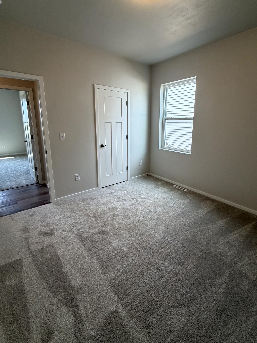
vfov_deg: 94.2
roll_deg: -1.5
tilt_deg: -11.1
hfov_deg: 78.0
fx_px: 158
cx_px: 135
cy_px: 154
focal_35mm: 16
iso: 100
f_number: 2.2
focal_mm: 2.22
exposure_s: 1/120
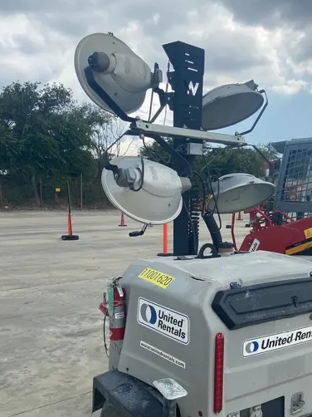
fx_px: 457
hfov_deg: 37.4
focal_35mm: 38
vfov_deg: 48.5
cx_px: 199
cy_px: 260
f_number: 1.8
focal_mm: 4.25
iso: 32
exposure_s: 1/1522
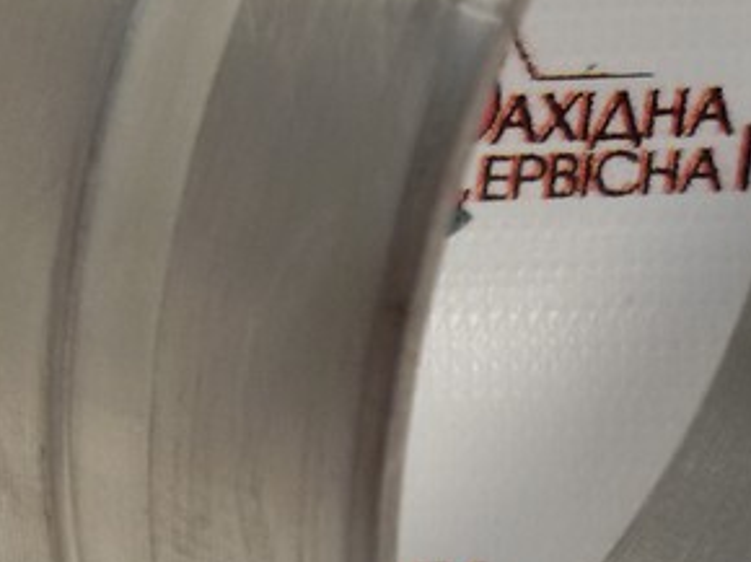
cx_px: 528
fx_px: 2319
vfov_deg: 13.8
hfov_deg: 18.3
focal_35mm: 107
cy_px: 202
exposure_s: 1/100
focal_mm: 2.93
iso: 50
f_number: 2.4
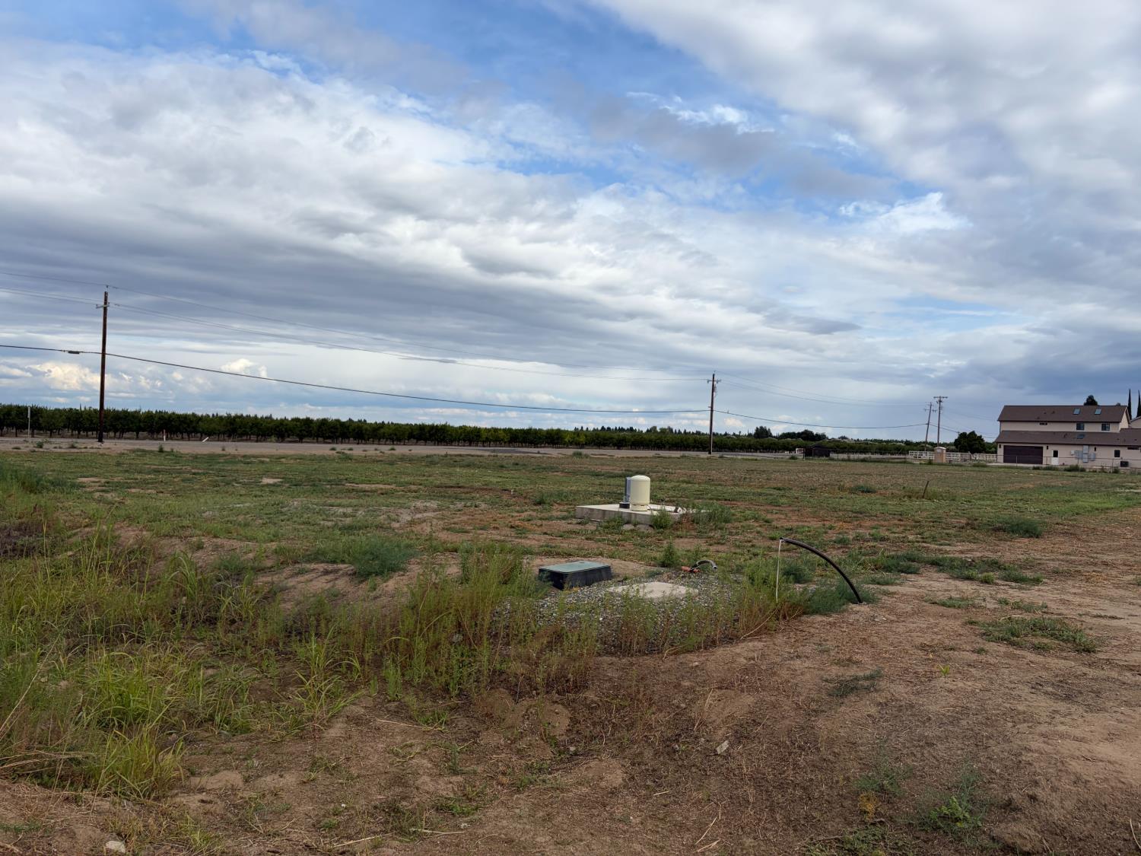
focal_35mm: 26
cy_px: 428
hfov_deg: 67.3
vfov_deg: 53.1
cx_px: 570
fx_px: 857
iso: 64
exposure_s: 1/5348
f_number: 1.6
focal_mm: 5.96
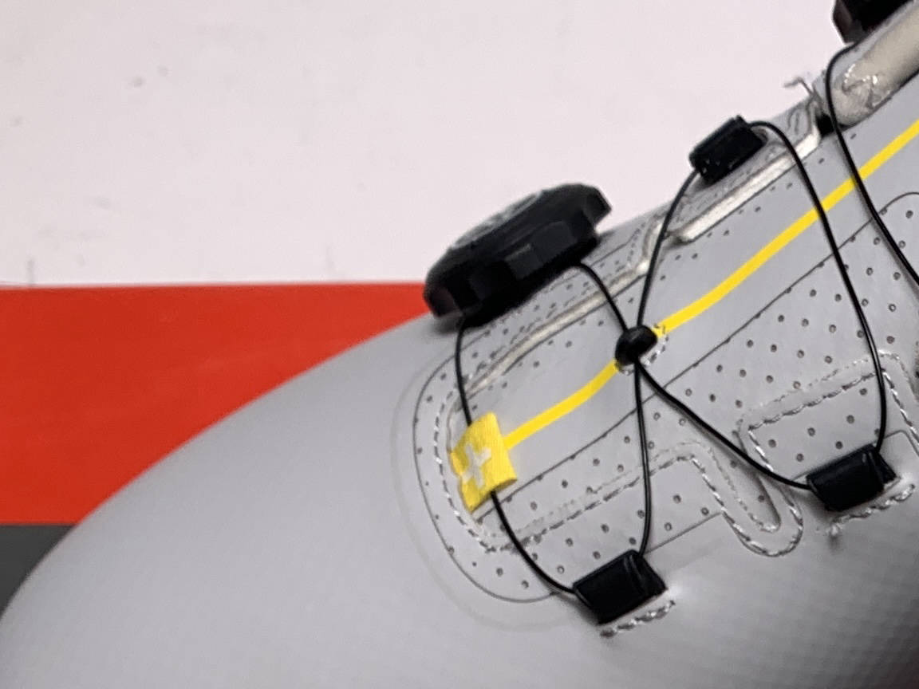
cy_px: 848
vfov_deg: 15.6
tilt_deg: -63.1
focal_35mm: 91
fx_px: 2416
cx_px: 1053
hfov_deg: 20.4
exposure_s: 1/364
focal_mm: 4.25
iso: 25
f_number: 1.8
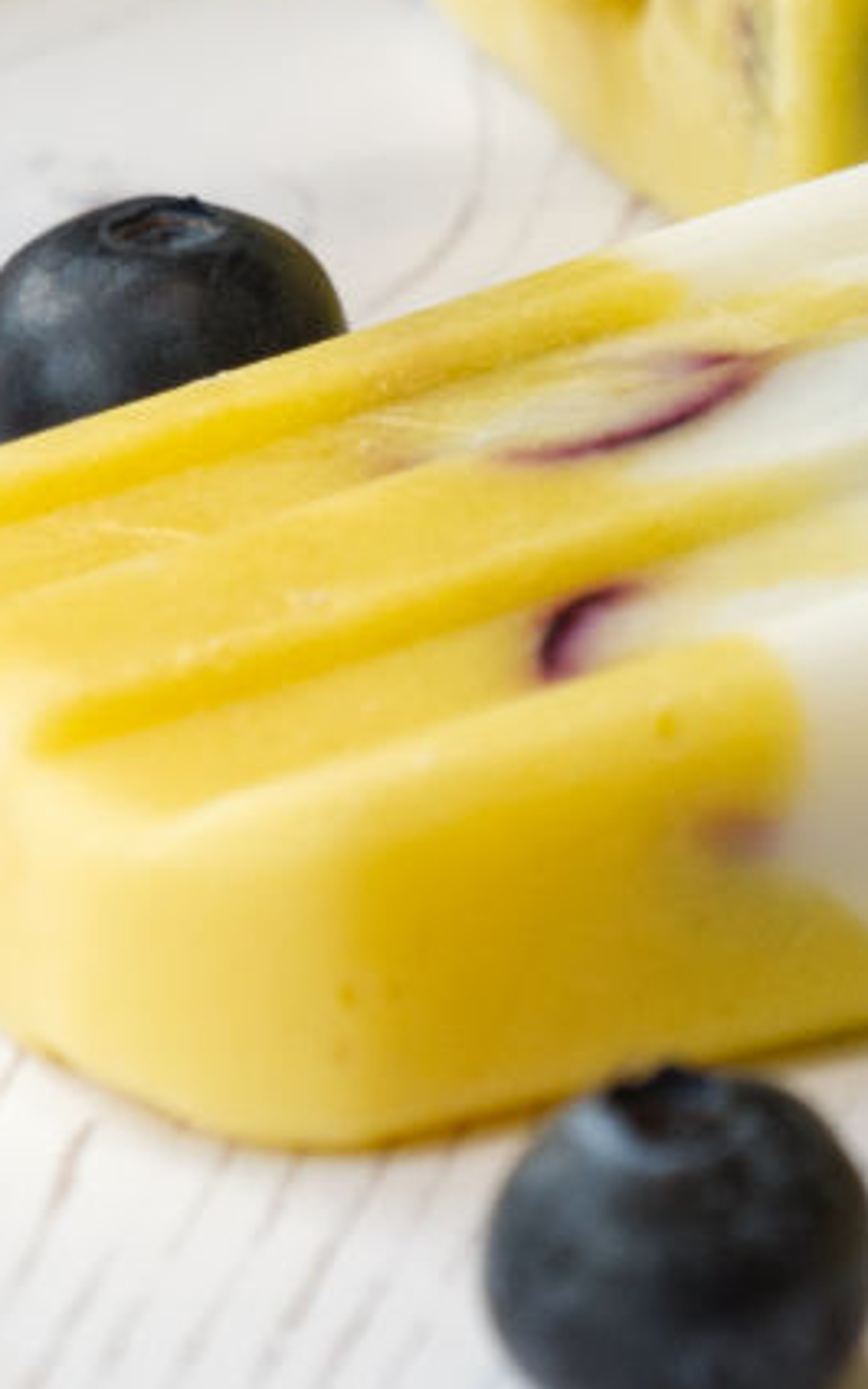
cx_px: 1061
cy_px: 219
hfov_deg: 2.9
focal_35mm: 450
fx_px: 17032
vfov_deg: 4.7
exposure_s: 1/320
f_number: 4.5
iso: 200
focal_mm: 60
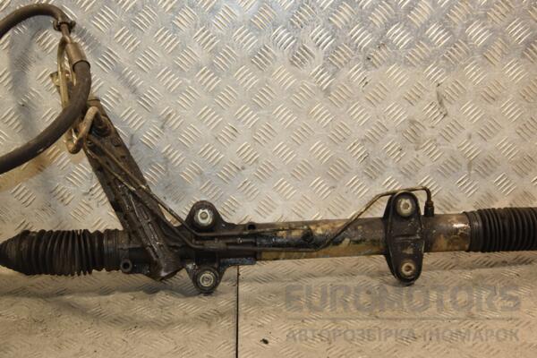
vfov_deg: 22.6
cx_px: 268
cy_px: 179
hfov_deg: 33.4
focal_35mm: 60
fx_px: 895
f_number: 4.8
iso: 800
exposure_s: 1/160
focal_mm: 40
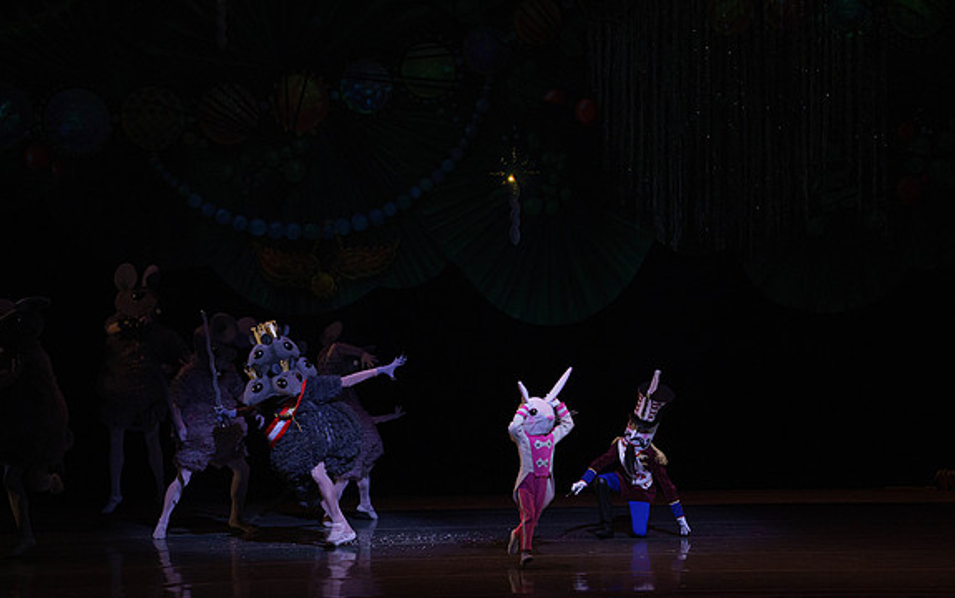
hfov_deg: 11.2
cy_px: 308
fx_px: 4869
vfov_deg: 7.0
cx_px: 477
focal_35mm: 187
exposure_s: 1/320
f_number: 10
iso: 5000
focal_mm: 182
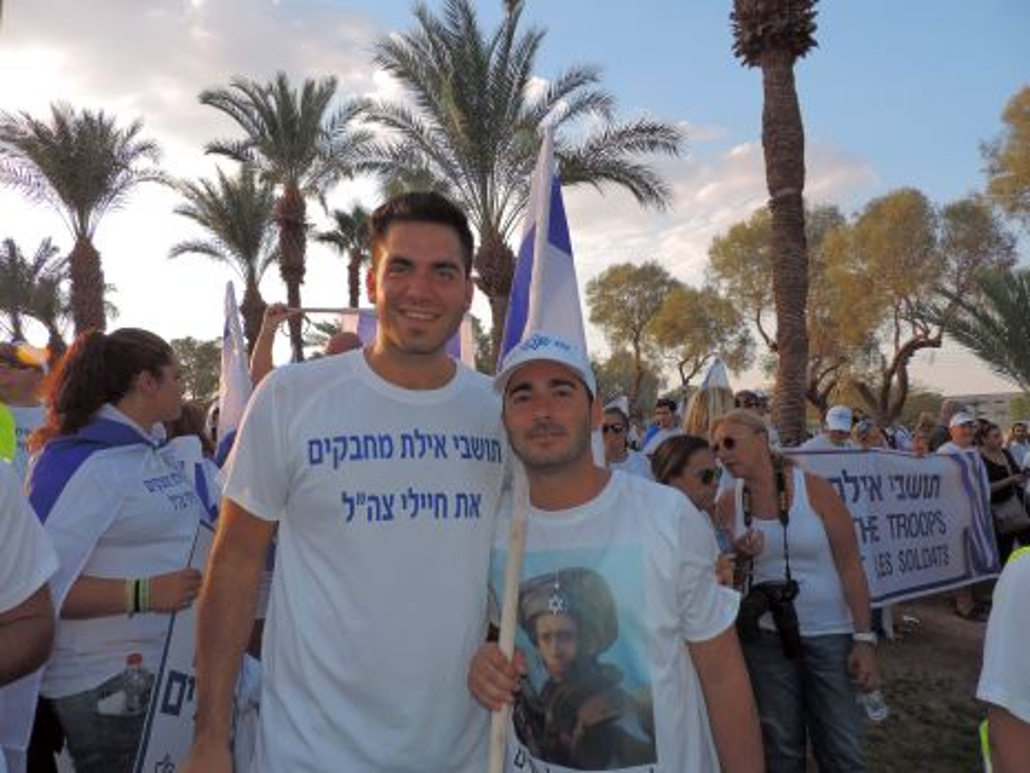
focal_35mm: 24
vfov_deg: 56.8
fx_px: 714
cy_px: 386
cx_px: 515
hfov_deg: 71.6
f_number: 3
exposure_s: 1/400
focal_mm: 4.3
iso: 80
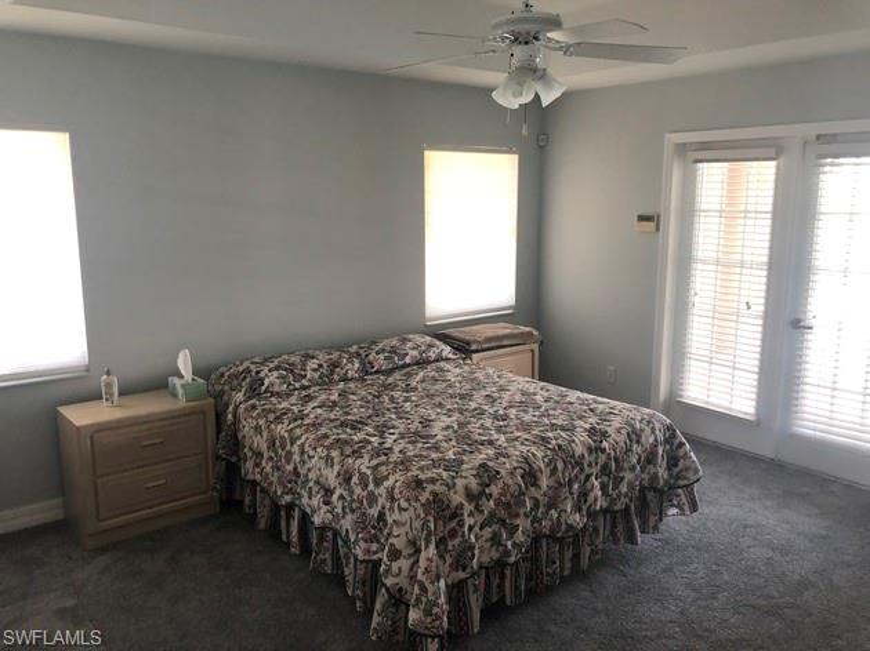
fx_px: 703
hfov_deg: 63.5
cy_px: 326
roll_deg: -0.2
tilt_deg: -10.8
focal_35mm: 28
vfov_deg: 49.7
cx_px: 435
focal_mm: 4
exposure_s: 1/24
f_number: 1.8
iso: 40
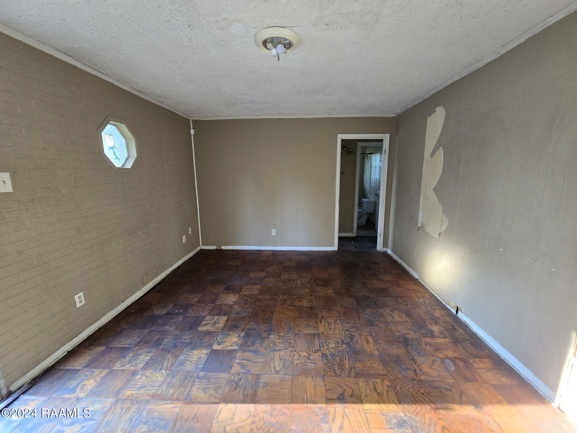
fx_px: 217
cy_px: 216
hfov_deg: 106.2
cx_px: 288
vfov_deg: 89.9
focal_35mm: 13
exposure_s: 1/60
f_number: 2.2
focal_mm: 2.2
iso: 400
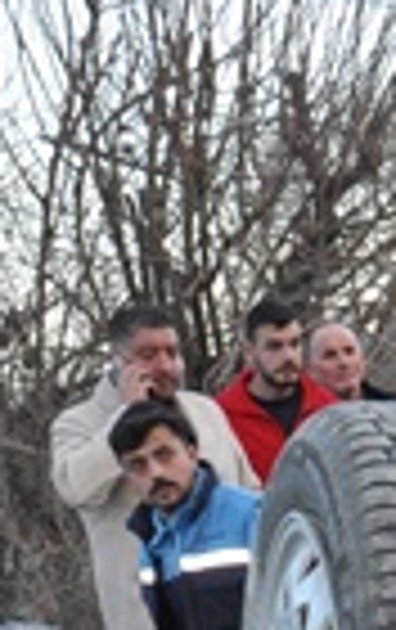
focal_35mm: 157
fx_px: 2700
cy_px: 1015
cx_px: 1040
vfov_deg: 12.5
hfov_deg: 7.7
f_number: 5.6
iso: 640
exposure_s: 1/200
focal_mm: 18
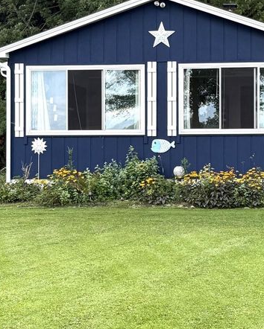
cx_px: 232
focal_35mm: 95
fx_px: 927
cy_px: 150
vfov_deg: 20.2
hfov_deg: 16.0
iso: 100
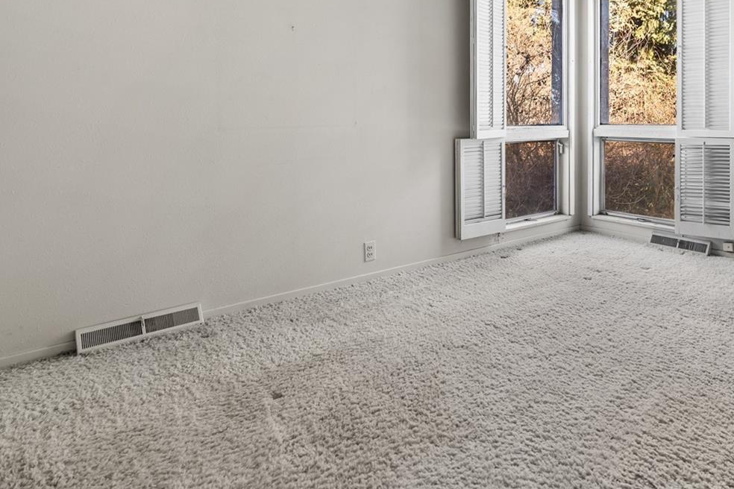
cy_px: 104
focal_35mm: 27
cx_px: 513
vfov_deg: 45.9
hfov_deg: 65.2
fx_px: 547
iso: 125
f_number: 4
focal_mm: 16.5
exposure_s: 1/2
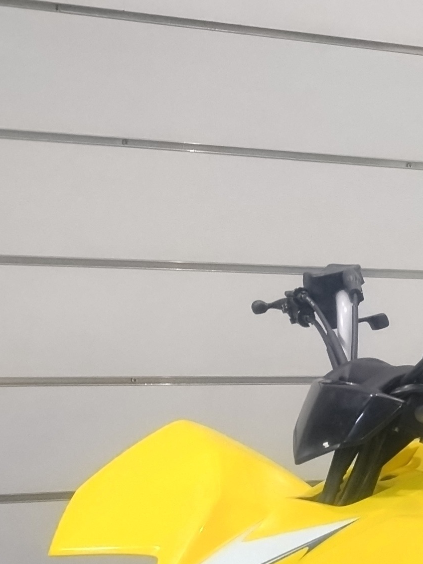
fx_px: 1450
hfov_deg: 15.7
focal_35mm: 89
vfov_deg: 20.6
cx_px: 557
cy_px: 674
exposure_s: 1/40
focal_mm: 4.71
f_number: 1.7
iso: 253
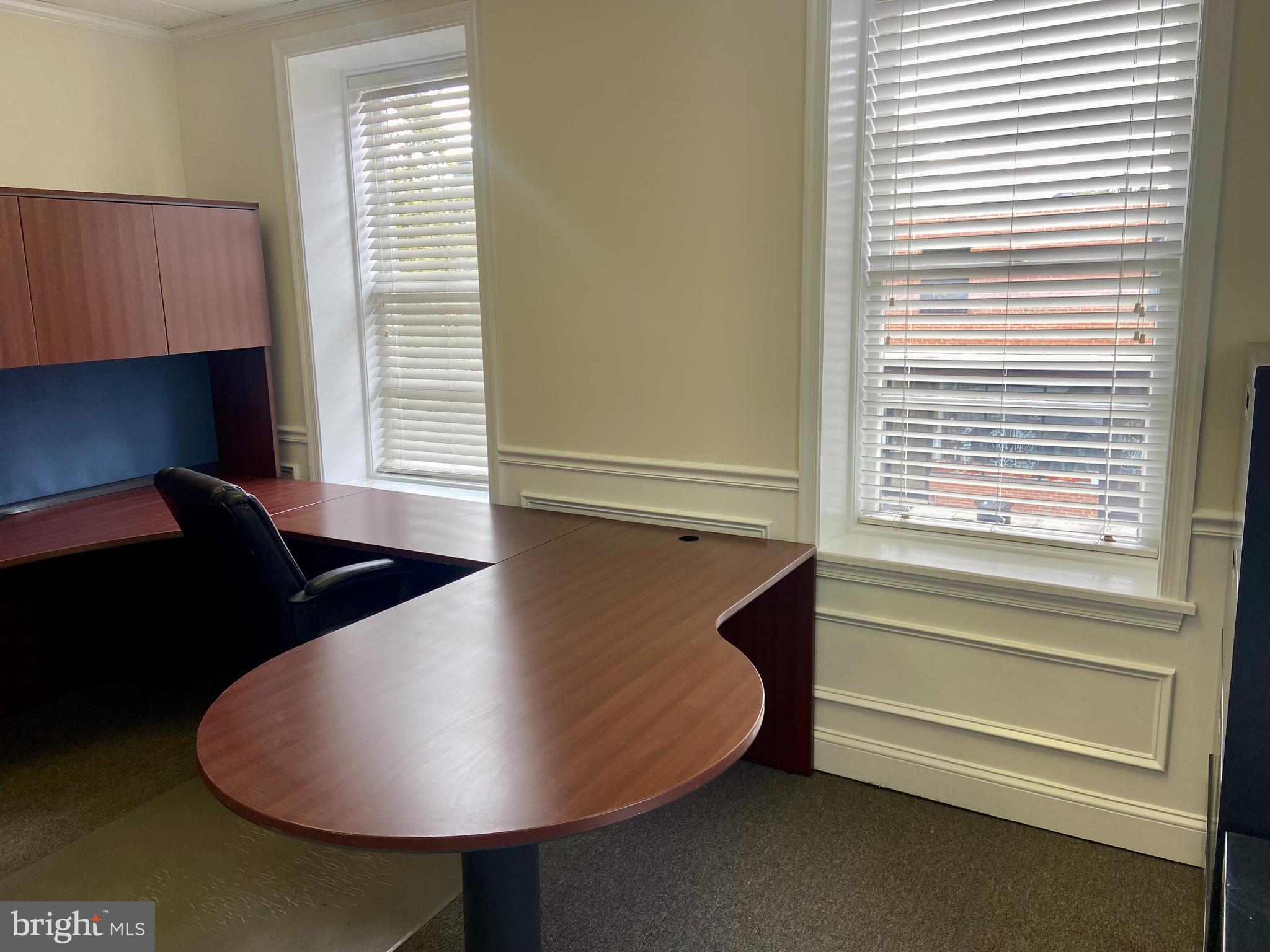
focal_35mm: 26
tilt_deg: -11.3
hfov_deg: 67.3
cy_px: 476
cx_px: 635
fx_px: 954
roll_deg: +0.9
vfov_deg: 53.1
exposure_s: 1/120
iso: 50
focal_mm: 4.25
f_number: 1.8
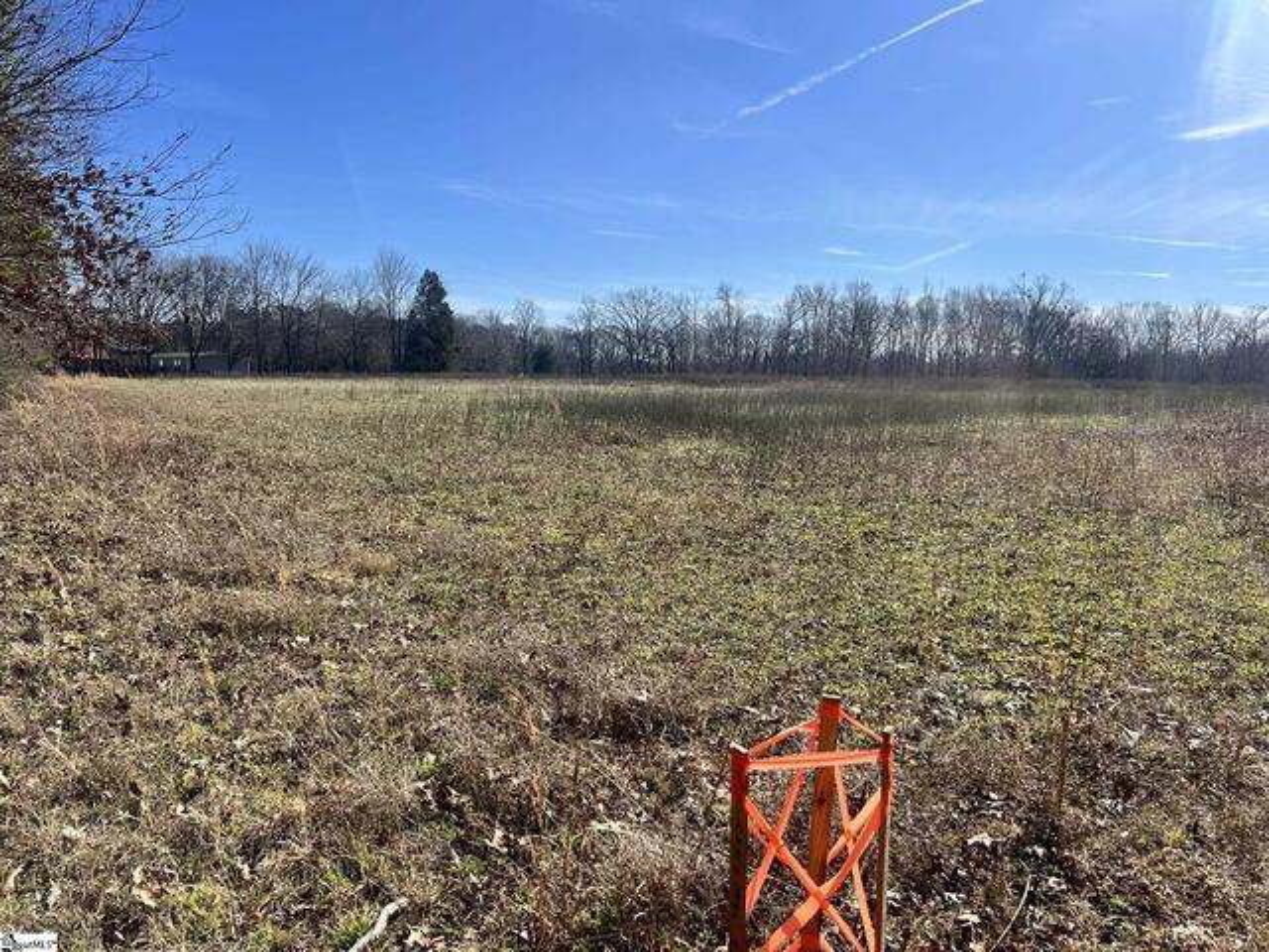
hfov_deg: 67.3
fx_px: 953
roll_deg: -1.3
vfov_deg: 53.1
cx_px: 634
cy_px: 476
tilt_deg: -5.8
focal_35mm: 26
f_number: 1.5
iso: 50
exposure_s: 1/4630
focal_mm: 5.7
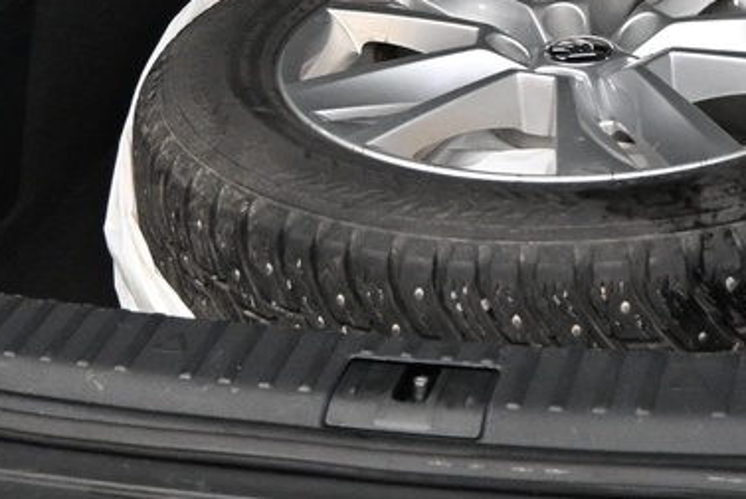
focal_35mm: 103
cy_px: -141
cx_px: 546
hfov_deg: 19.7
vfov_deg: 12.9
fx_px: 2136
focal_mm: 16
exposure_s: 1/125
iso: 2800
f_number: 3.5
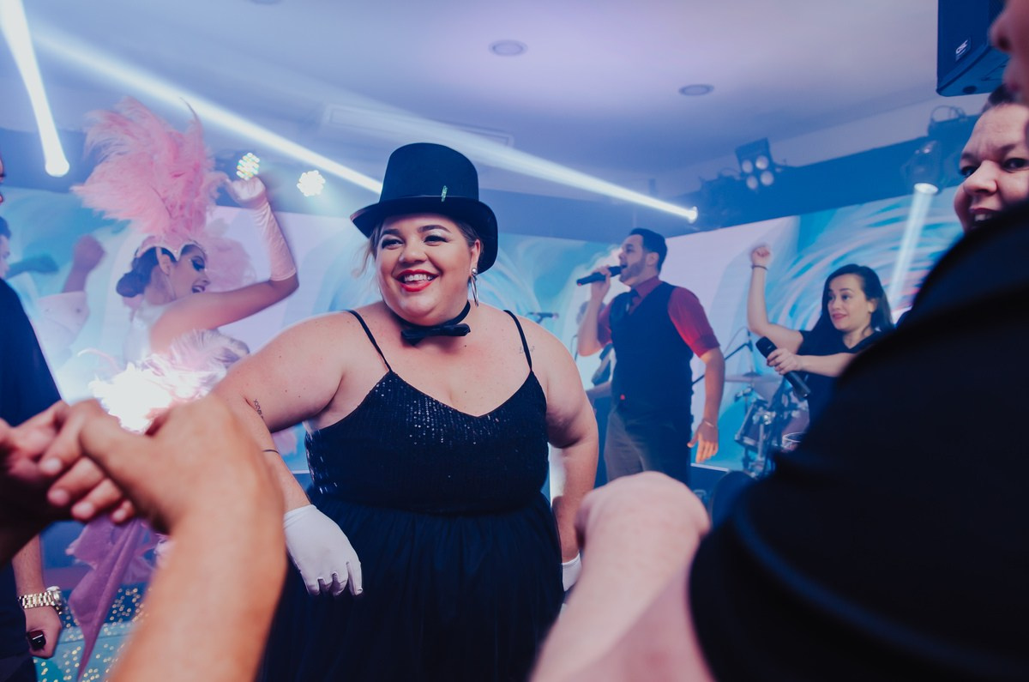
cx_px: 514
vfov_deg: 43.4
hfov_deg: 62.0
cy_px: 341
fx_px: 856
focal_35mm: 30
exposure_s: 1/60
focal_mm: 20
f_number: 2.8
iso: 320
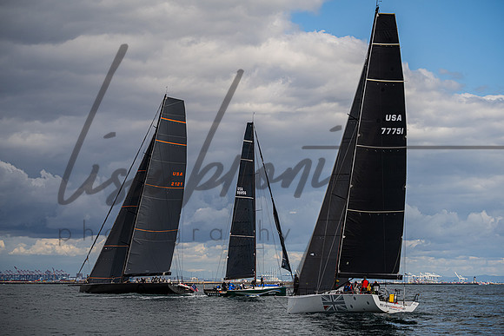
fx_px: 1473
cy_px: 168
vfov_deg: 13.0
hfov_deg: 19.4
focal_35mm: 105
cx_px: 252
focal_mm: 100
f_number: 5.6
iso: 400
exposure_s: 1/3200
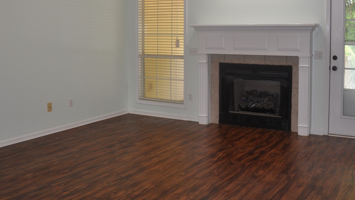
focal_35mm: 42
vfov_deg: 27.8
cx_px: 198
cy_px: 43
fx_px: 395
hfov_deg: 48.3
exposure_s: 1/125
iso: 450
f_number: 3.5
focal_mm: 18
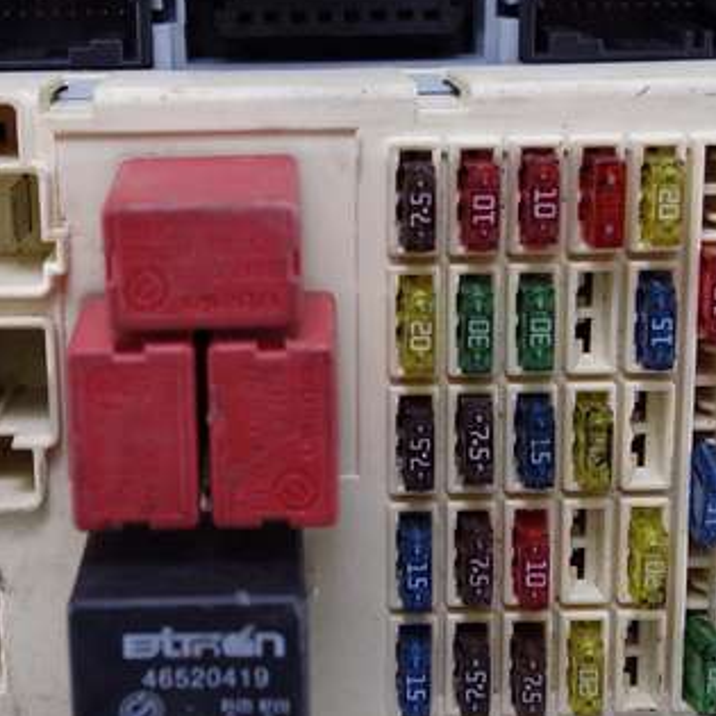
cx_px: 273
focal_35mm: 62
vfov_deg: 27.6
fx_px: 1451
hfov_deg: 27.6
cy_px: 242
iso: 125
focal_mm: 10.4
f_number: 2.5
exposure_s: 1/100
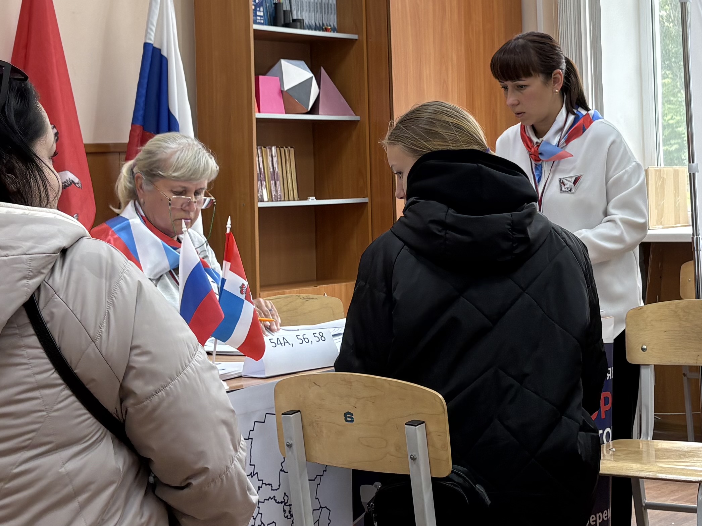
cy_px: 137
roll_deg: +2.4
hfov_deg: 27.3
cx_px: 438
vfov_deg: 20.6
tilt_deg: +1.2
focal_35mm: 71
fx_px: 1440
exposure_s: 1/100
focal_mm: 5.96
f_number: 1.6
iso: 50
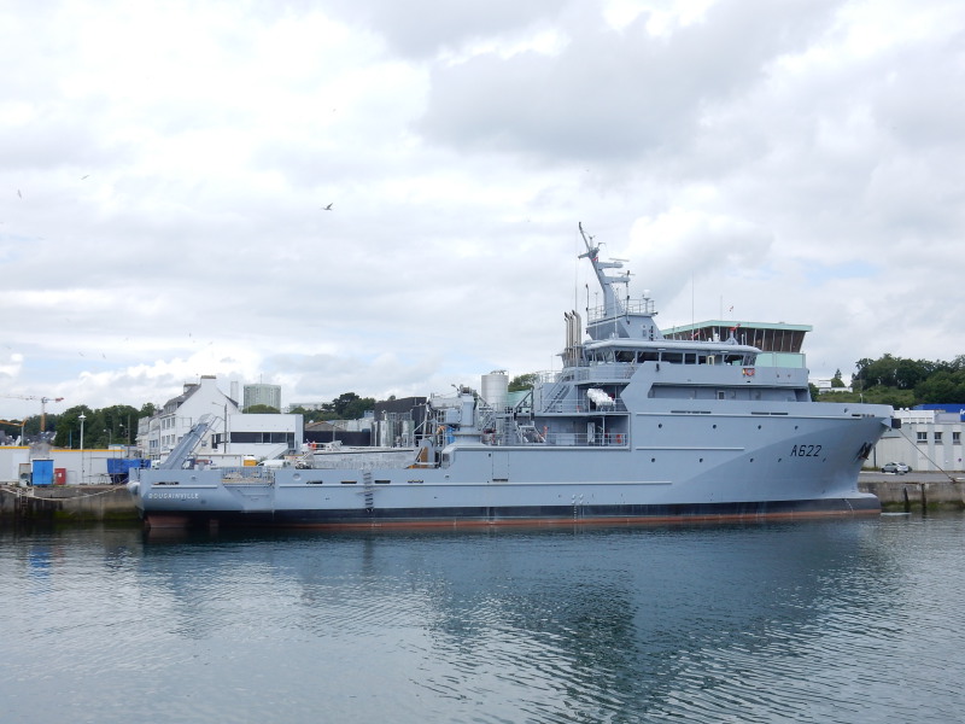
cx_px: 482
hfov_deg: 43.9
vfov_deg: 33.6
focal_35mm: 43
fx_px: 1199
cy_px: 362
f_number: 4.2
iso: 125
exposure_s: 1/1600
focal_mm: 7.6
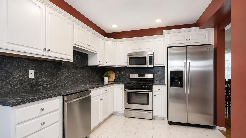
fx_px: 104
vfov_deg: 67.0
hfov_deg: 99.4
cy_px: 74
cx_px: 125
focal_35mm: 16
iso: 2000
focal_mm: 10
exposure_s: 1/60
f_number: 7.1
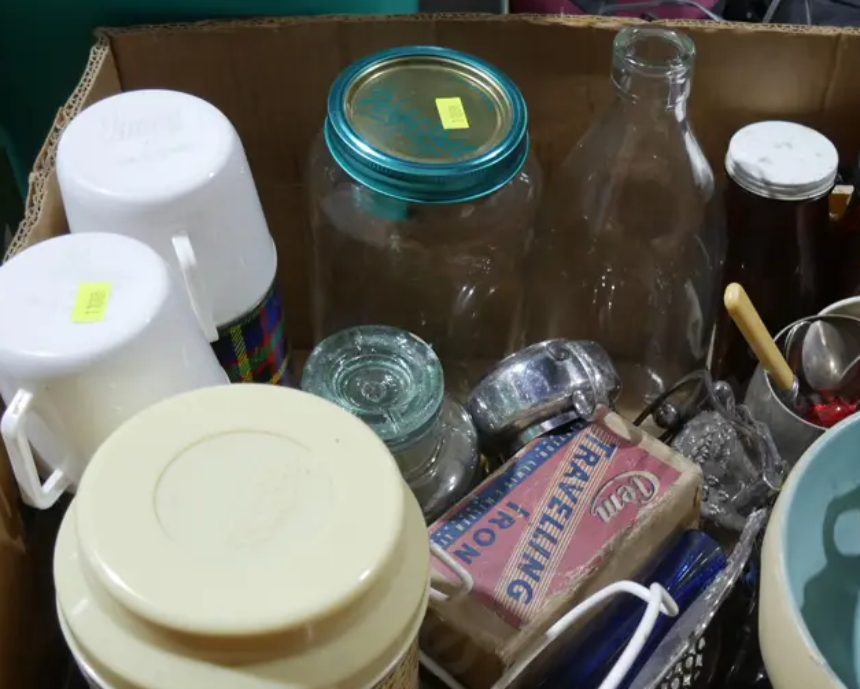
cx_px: 664
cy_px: 479
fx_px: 1298
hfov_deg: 35.7
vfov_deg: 29.4
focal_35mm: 51
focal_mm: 16
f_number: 3.6
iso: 320
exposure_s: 1/60
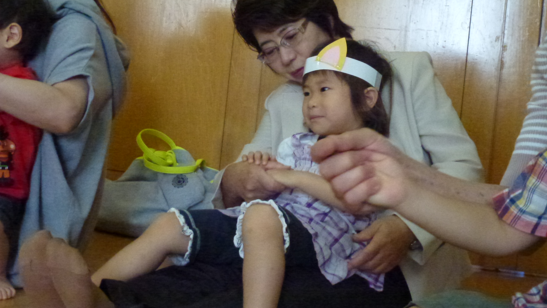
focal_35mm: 54
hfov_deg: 38.5
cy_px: 120
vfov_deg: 22.2
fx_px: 783
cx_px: 272
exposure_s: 1/250
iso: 1600
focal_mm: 8.7
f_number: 4.1
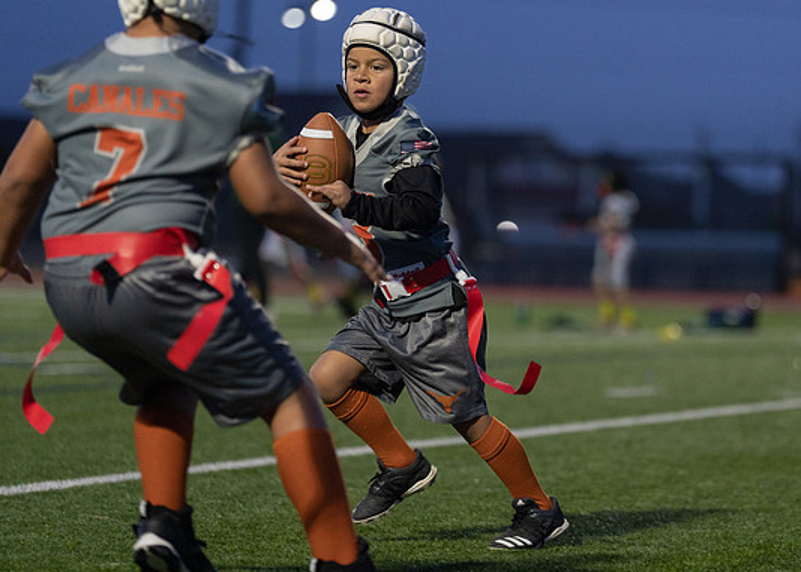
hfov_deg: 10.7
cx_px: 477
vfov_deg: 7.6
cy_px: 270
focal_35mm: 188
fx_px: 4275
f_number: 2.8
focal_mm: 151
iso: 1250
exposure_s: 1/800
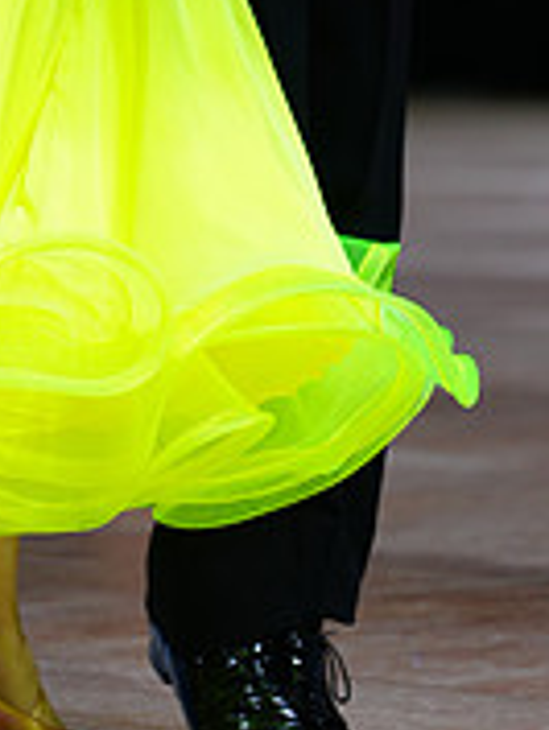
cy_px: -313
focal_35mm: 467
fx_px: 9863
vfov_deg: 4.2
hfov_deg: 3.2
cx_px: 72
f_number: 2.8
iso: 500
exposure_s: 1/500
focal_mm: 148
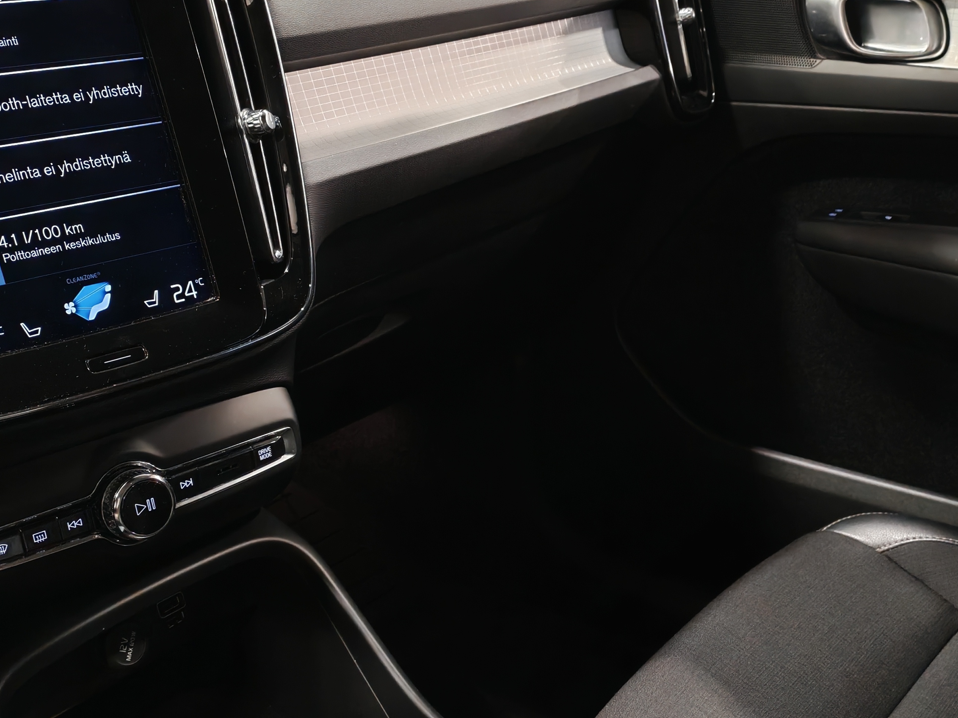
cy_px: 387
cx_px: 521
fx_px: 1301
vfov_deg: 30.9
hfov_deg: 40.4
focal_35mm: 47
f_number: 1.9
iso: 800
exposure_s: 1/50
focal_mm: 6.12
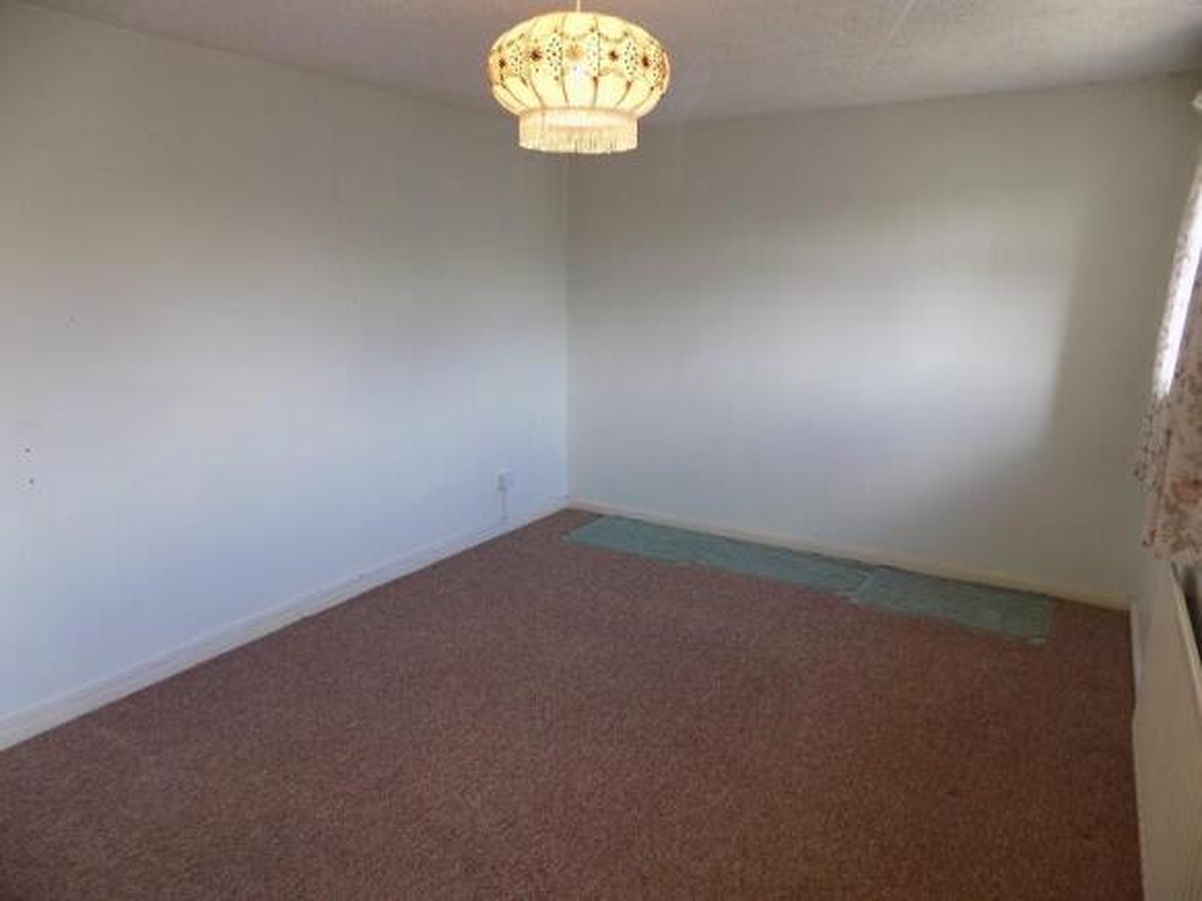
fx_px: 798
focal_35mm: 23
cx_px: 601
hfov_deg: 73.9
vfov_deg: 58.9
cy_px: 450
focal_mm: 4
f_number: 3.1
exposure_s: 1/30
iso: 125
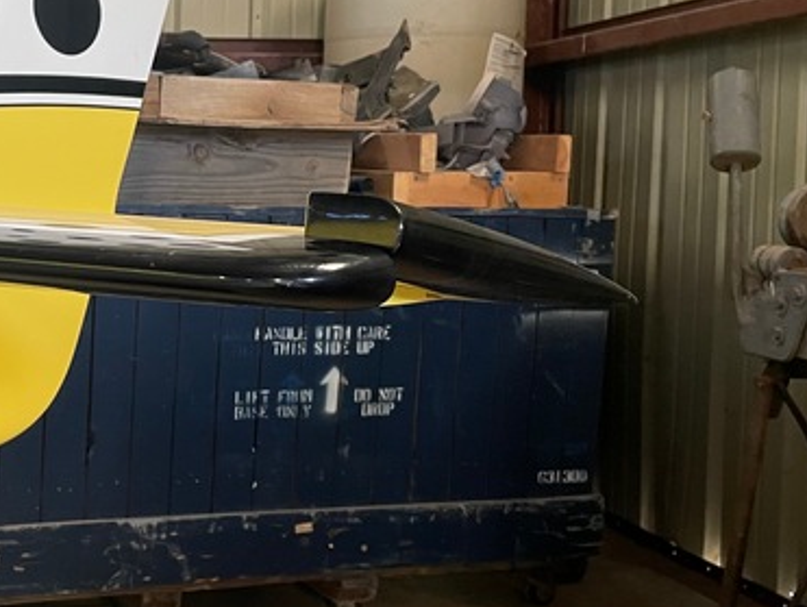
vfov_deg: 26.1
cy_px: 292
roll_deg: -1.6
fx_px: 1307
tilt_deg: -1.6
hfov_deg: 32.0
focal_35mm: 56
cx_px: 22
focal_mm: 4.2
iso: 125
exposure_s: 1/80
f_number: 1.6
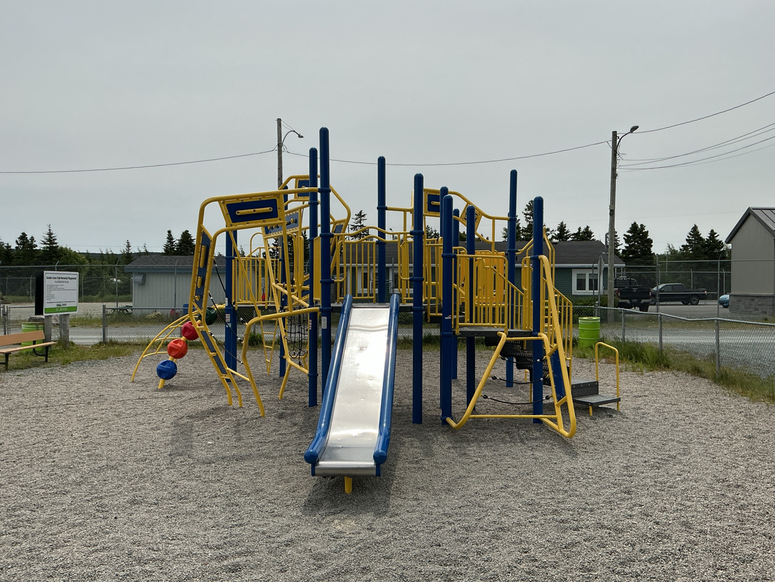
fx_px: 649
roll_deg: -0.2
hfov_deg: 61.7
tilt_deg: -0.8
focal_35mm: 29
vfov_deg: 48.2
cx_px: 388
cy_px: 291
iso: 25
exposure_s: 1/4405
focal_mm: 3
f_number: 1.8
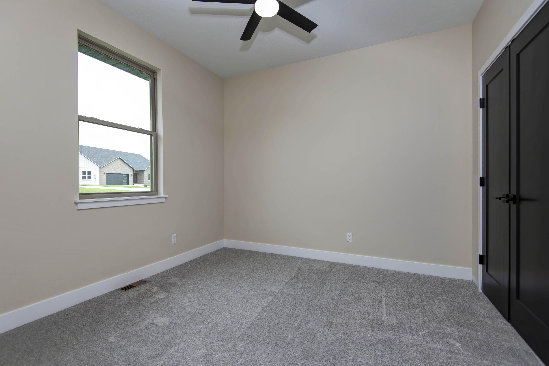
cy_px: 183
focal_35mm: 16
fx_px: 244
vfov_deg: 73.8
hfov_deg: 96.7
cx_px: 274
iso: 200
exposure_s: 1/200
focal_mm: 16
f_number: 6.3
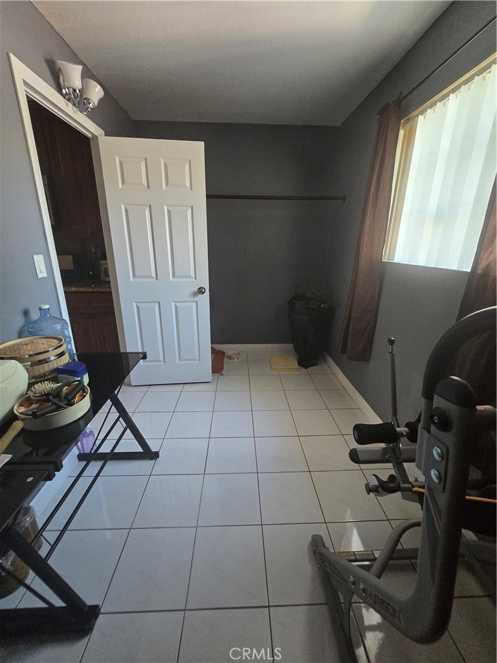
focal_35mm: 13
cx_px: 248
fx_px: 249
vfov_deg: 106.2
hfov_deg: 89.9
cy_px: 332
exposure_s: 1/60
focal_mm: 2.2
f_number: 2.2
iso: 400
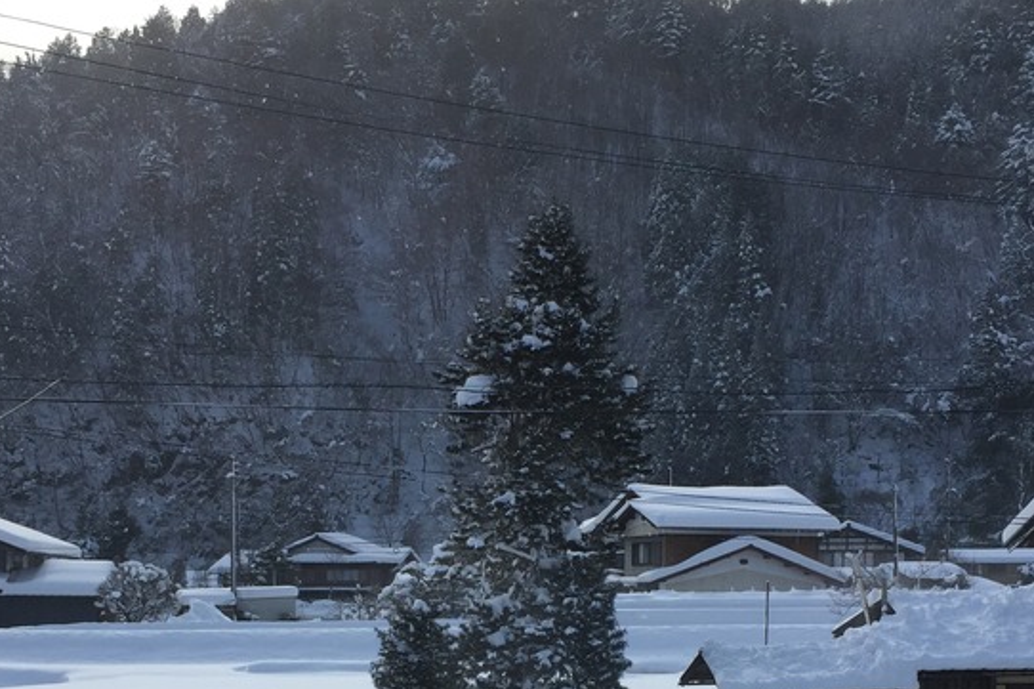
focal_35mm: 57
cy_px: 639
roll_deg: +0.2
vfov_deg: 23.1
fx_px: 1637
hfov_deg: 35.1
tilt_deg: -2.2
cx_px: 496
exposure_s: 1/1647
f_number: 2.2
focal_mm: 4.15
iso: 32
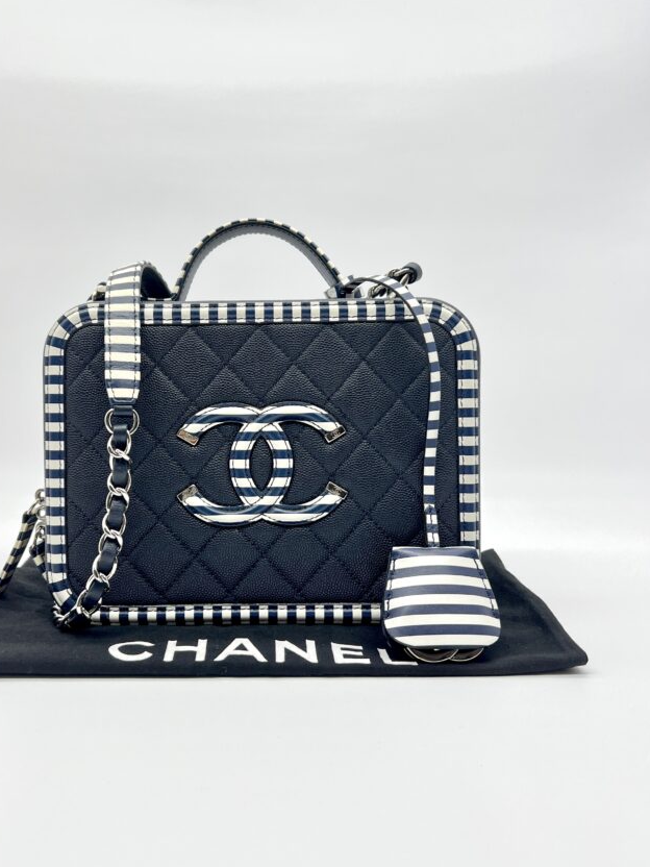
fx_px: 801
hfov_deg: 43.9
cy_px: 426
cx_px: 252
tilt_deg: -4.8
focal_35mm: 32
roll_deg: -0.9
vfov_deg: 56.8
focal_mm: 5.7
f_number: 1.5
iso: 32
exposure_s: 1/106
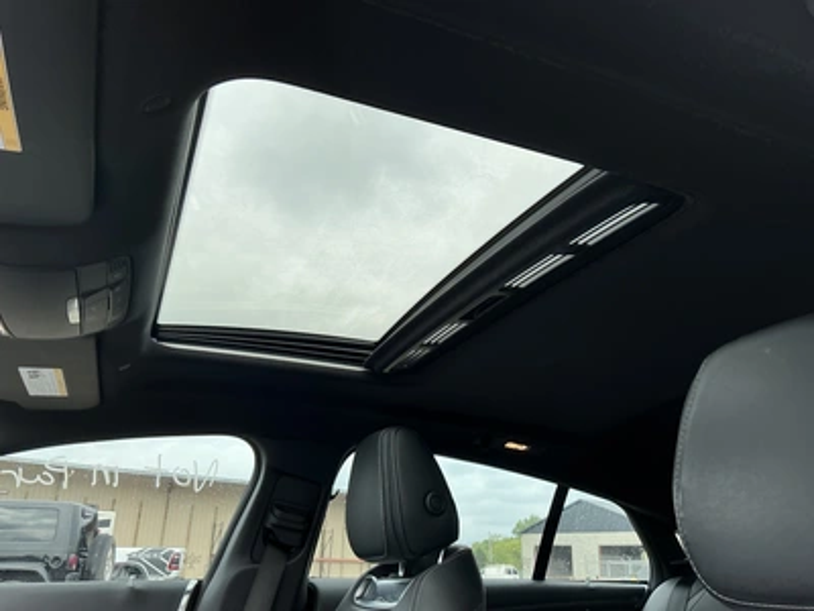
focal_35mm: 28
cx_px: 407
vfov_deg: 49.7
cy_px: 306
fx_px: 658
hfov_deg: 63.4
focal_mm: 3
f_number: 1.8
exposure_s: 1/194
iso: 20
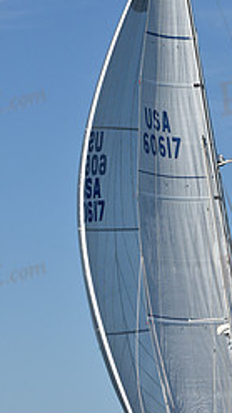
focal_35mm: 211
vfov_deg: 10.2
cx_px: 133
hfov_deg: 5.7
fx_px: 2314
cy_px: 183
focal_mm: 86
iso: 250
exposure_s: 1/1600
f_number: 8
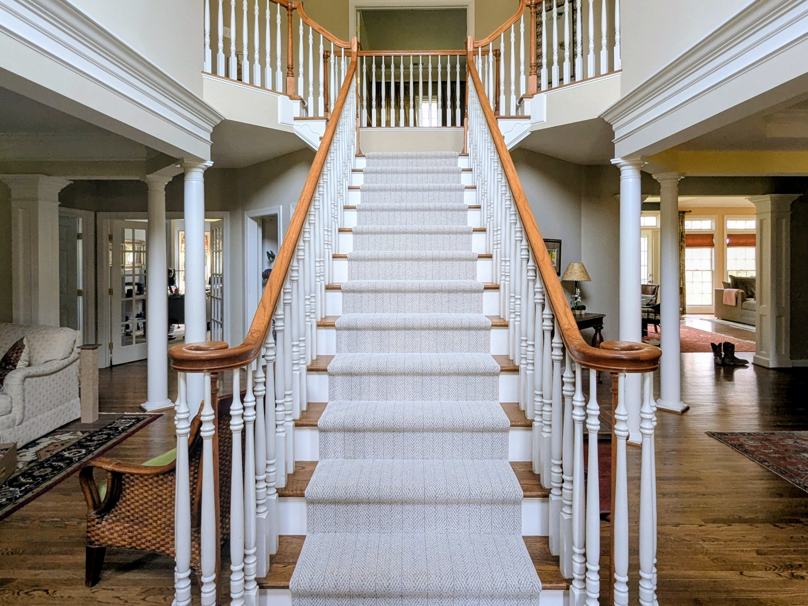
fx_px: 420
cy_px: 252
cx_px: 417
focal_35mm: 18
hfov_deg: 87.7
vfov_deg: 71.1
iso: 130
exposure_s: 1/47.5
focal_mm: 1.95
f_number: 2.2
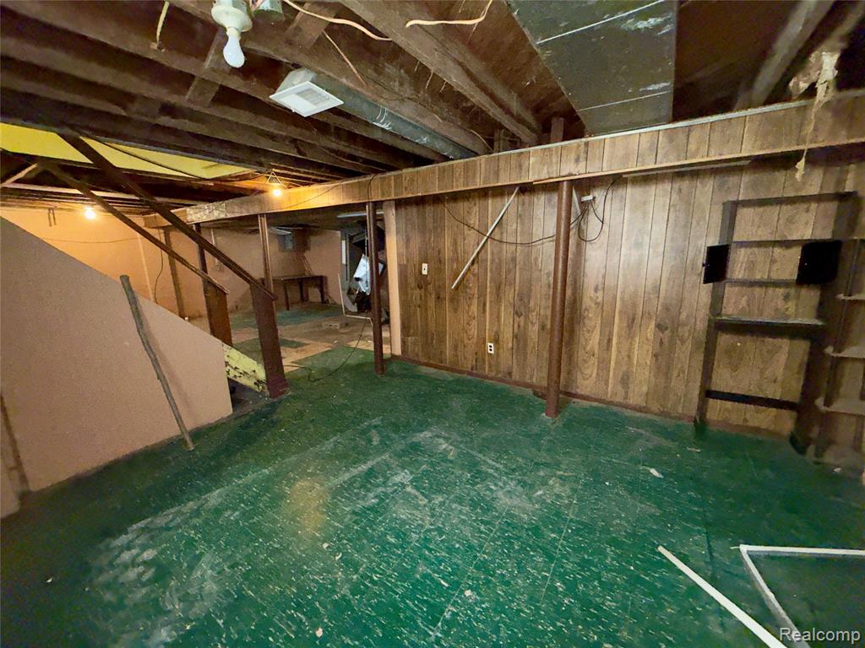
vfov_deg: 85.7
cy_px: 324
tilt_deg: -11.6
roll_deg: +1.3
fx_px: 350
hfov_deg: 102.1
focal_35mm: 14
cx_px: 432
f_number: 2.2
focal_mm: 2.22
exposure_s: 1/30
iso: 640
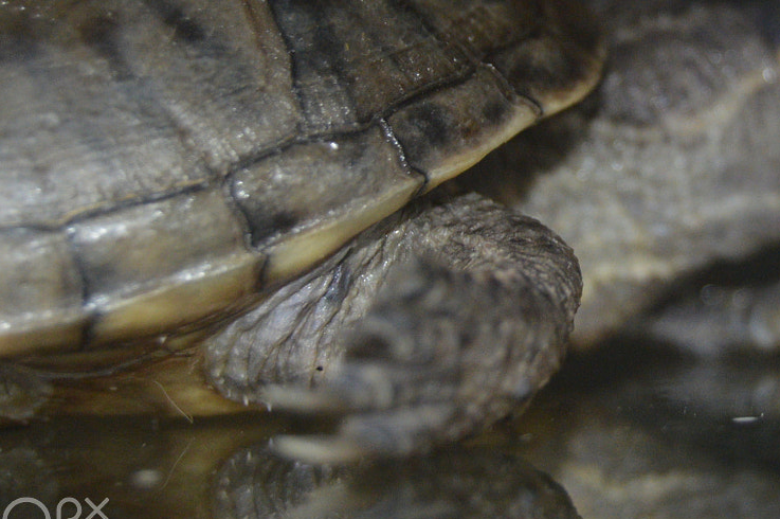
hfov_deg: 11.4
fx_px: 3877
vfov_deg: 7.6
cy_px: 97
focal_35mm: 179
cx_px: 693
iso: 1400
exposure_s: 1/60
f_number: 5.6
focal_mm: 55
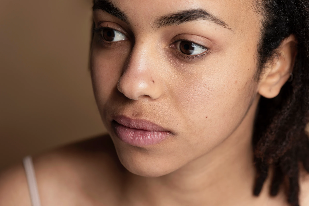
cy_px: 103
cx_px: 153
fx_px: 910
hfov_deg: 19.3
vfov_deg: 12.9
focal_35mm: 106
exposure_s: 1/200
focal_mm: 105
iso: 250
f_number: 5.6
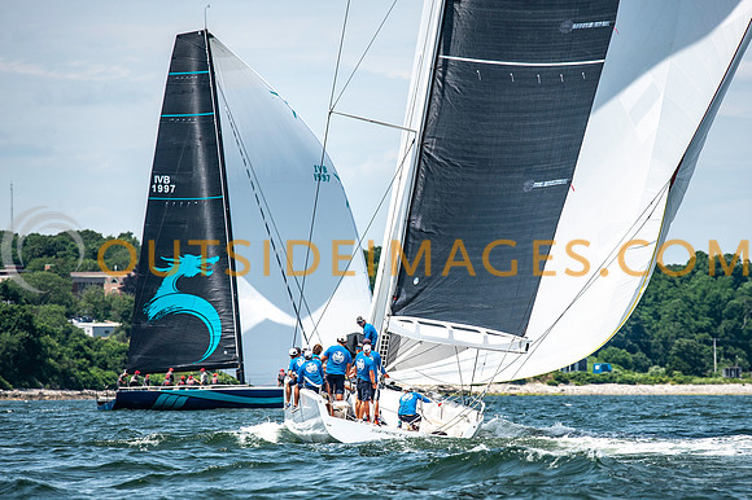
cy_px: 275
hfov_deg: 6.2
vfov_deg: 4.1
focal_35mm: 333
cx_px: 414
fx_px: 6954
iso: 250
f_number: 5.6
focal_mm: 300
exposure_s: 1/1250
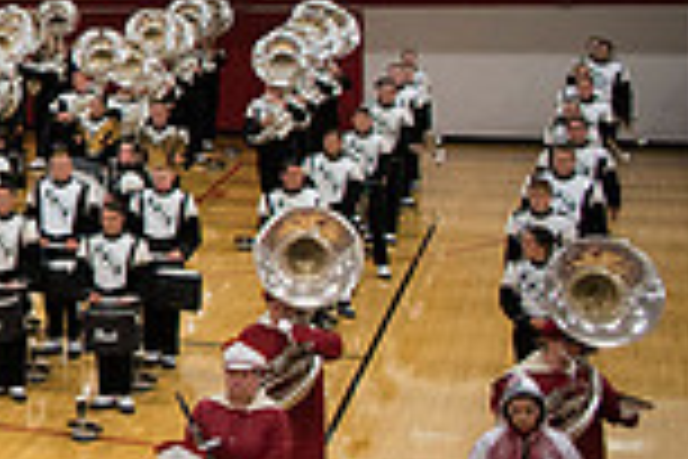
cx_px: -607
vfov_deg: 14.9
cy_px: 43
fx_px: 1739
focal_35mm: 91
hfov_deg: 17.4
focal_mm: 24
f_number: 3.2
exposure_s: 1/500
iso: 2000
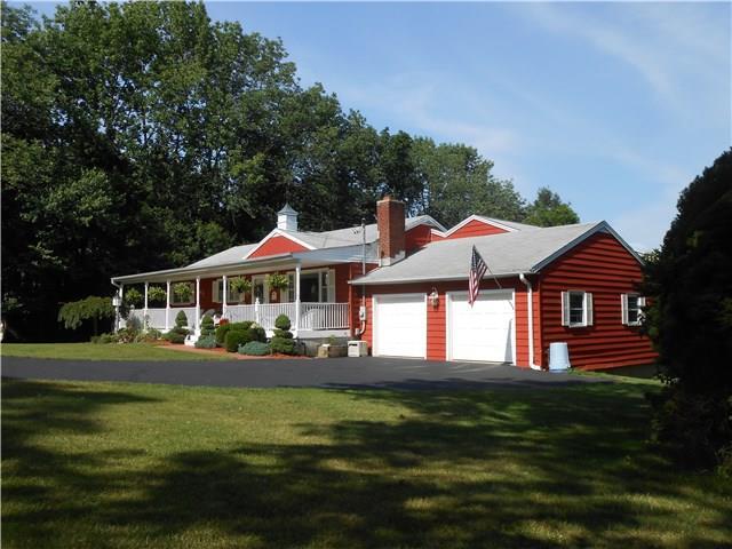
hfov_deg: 60.0
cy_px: 274
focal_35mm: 30
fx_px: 634
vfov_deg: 46.8
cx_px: 366
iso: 80
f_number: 3.8
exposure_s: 1/800
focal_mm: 5.3
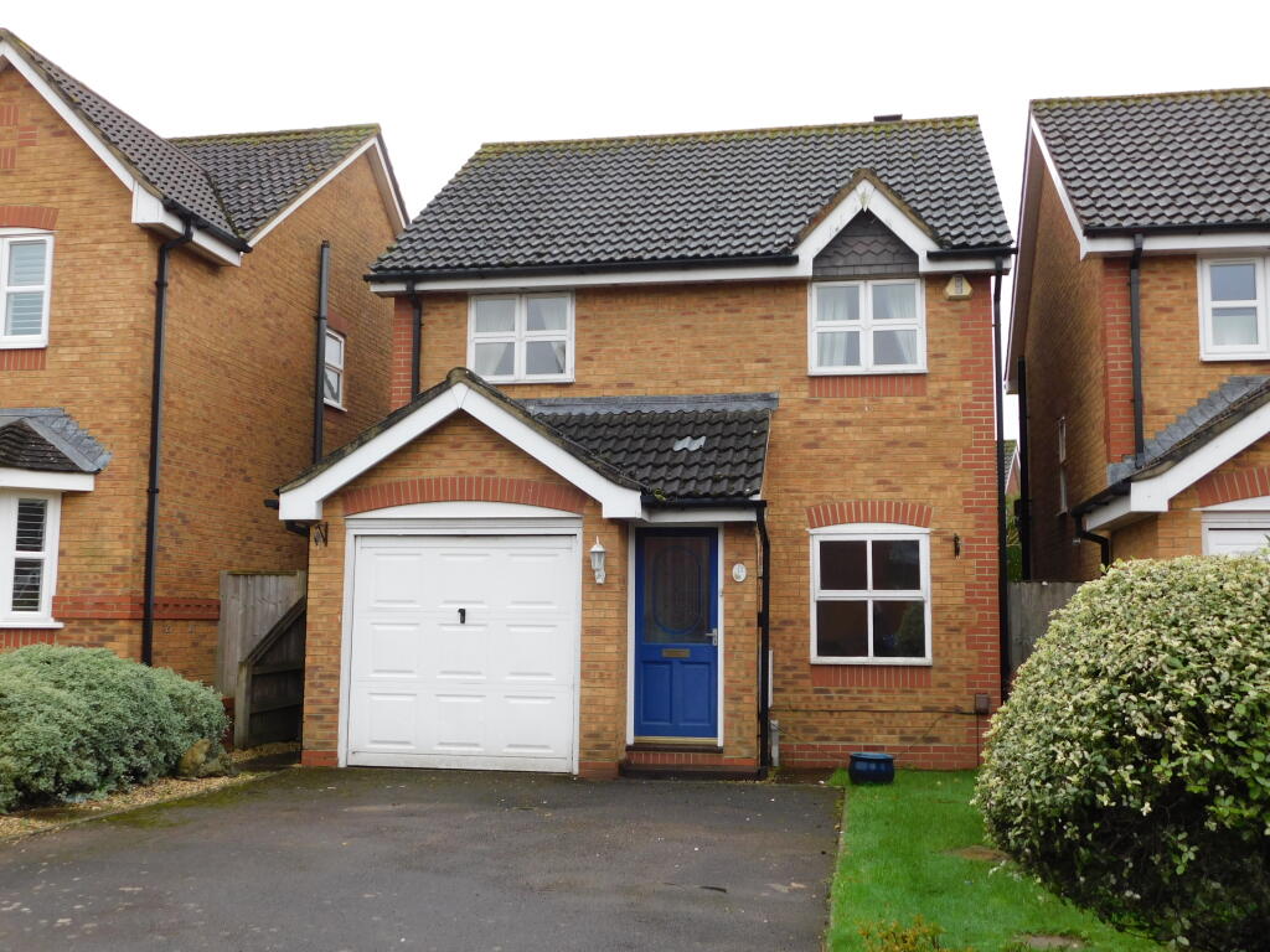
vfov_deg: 39.7
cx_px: 635
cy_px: 476
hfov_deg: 51.4
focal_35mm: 36
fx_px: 1321
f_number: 3.5
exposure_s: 1/80
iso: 125
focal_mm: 6.3
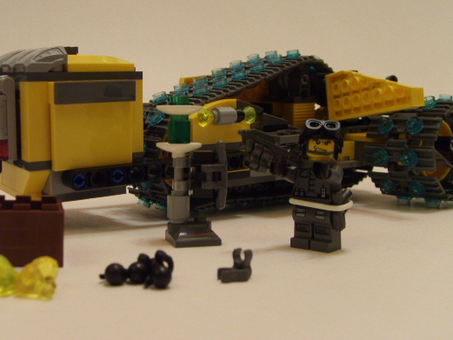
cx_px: 196
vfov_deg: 33.5
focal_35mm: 43
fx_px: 563
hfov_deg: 43.7
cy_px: 136
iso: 140
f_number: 2.8
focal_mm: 5.8
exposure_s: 1/2
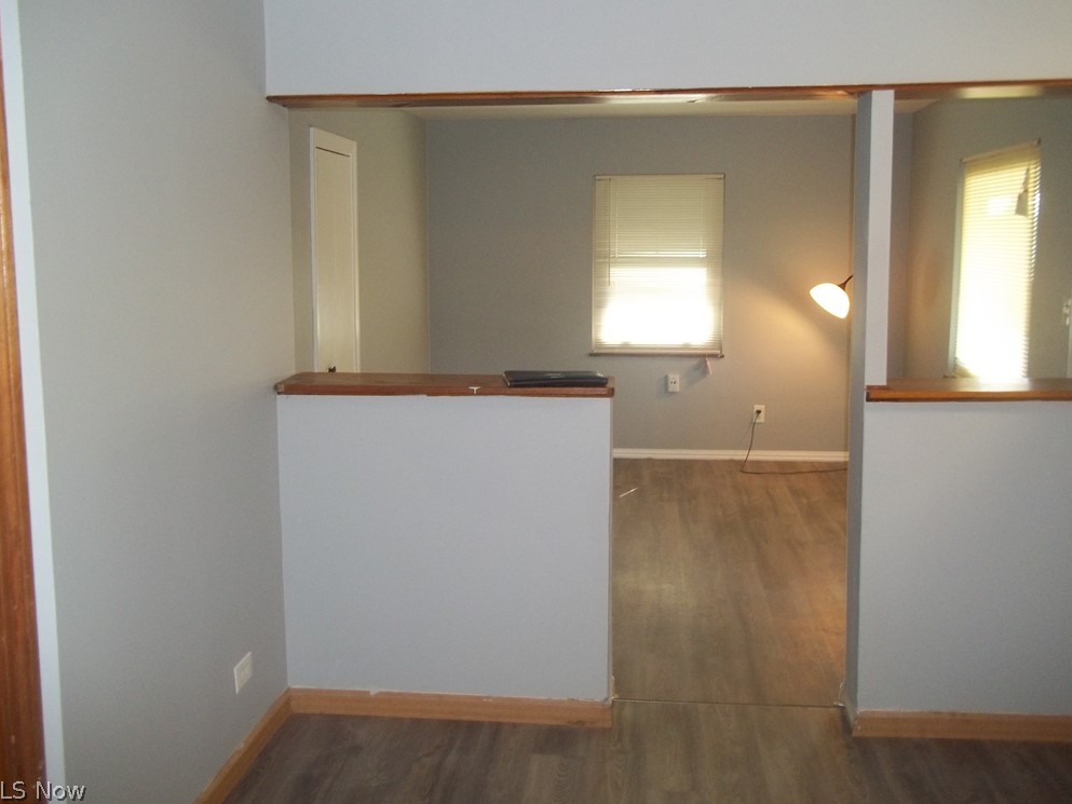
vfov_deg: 43.0
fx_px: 1022
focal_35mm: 33
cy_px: 394
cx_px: 526
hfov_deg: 55.3
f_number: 2.9
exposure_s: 1/30
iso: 160
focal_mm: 5.7
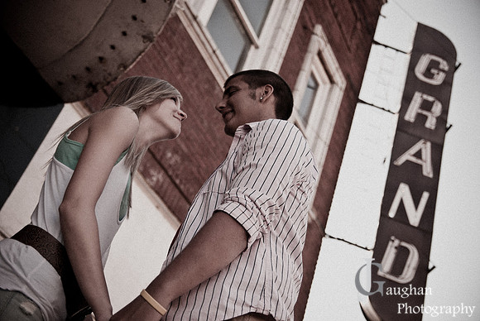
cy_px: 160
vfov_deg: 26.5
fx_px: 681
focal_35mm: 51
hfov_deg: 38.8
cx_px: 240
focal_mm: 34
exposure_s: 1/500
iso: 200
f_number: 2.8
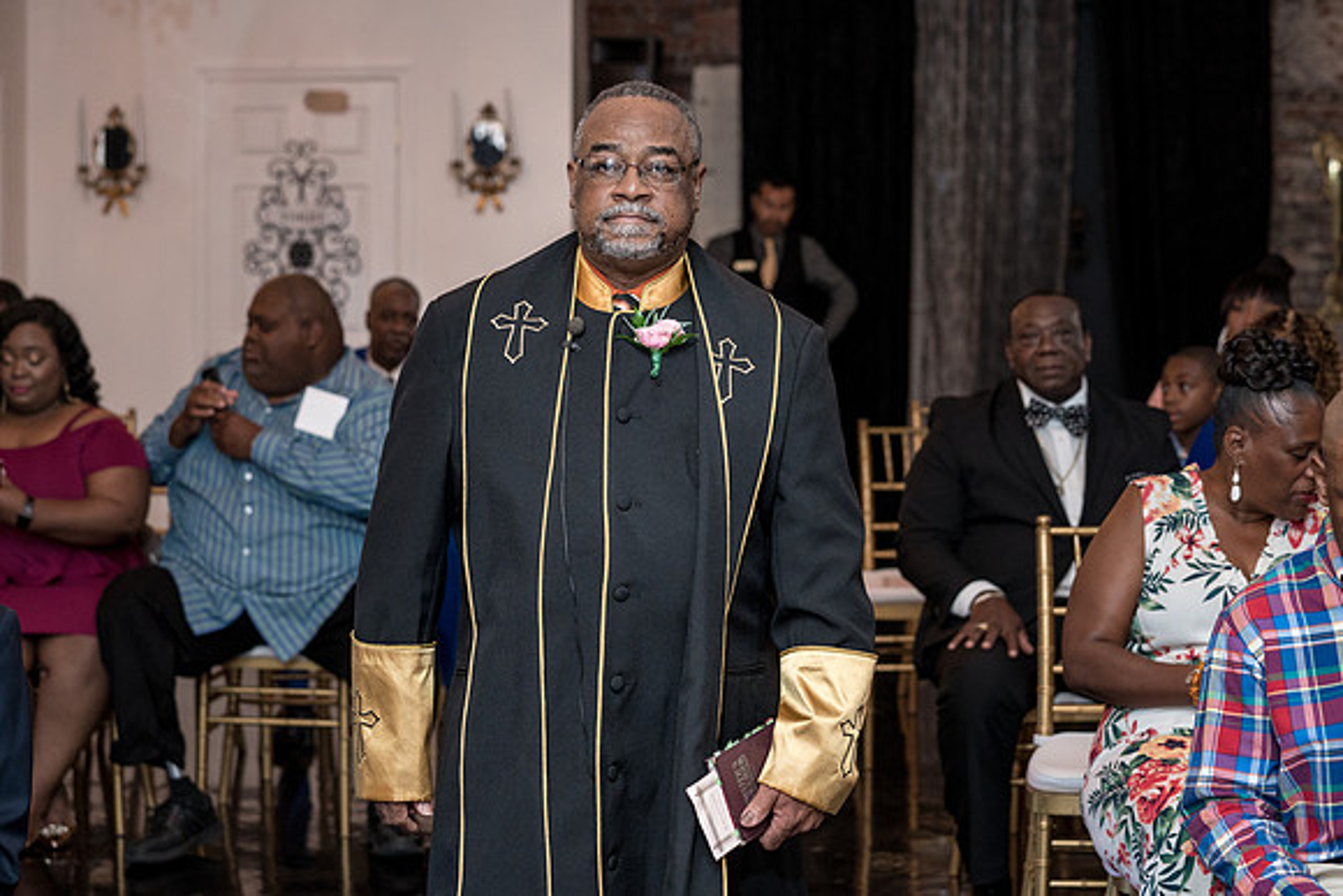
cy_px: 442
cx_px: 710
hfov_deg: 27.3
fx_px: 2770
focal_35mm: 74
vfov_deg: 18.4
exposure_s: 1/200
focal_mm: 70
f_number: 4
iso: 2000
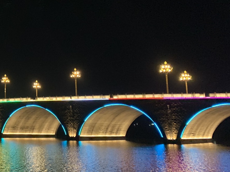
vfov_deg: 24.6
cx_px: -25
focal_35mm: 59
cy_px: 49
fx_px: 392
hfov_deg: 29.4
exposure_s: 1/38
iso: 400
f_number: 1.8
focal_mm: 4.25
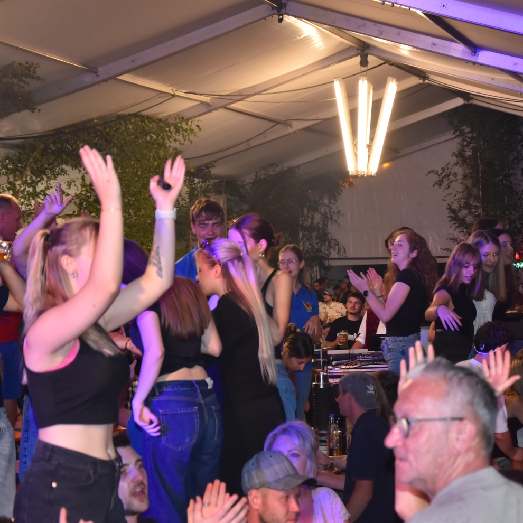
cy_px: 259
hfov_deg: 15.5
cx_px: 312
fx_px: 1914
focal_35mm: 112
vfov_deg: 15.6
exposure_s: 1/80
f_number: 5
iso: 800
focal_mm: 58
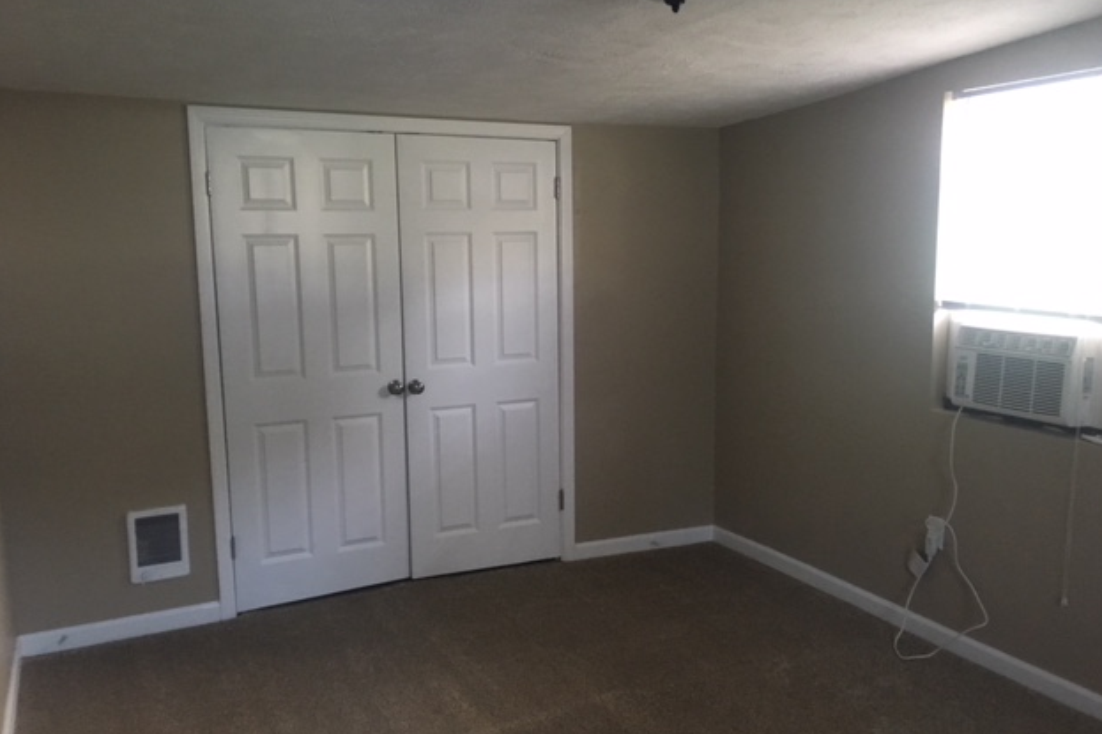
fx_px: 949
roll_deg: +0.3
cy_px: 377
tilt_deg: -7.7
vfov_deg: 42.3
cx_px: 561
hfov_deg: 60.3
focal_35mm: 31
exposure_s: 1/17
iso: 200
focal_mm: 4.15
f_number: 2.2
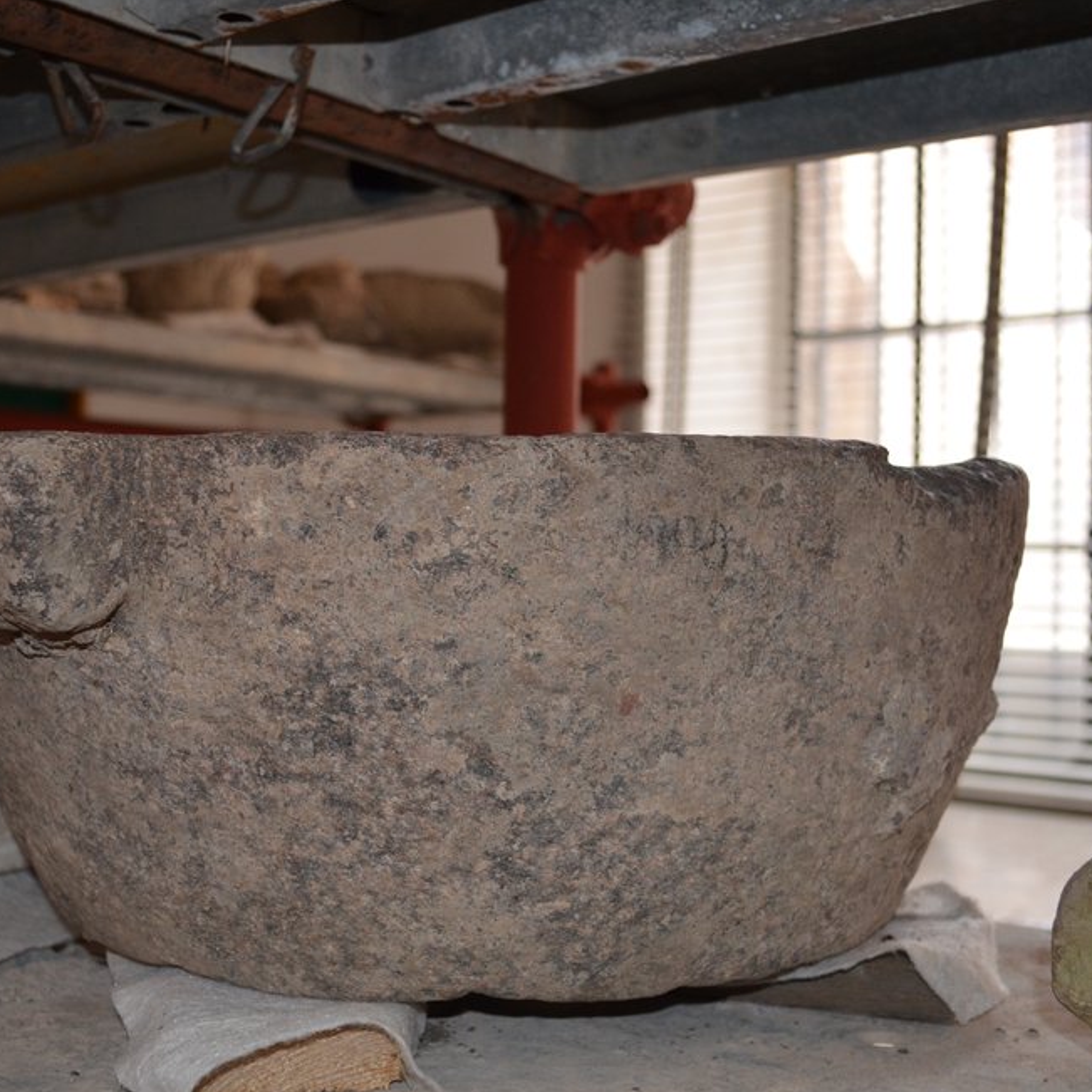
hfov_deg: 39.1
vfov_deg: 39.2
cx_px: 478
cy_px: 550
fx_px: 1535
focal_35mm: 43
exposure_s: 1/60
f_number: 3.8
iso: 800
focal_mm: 22
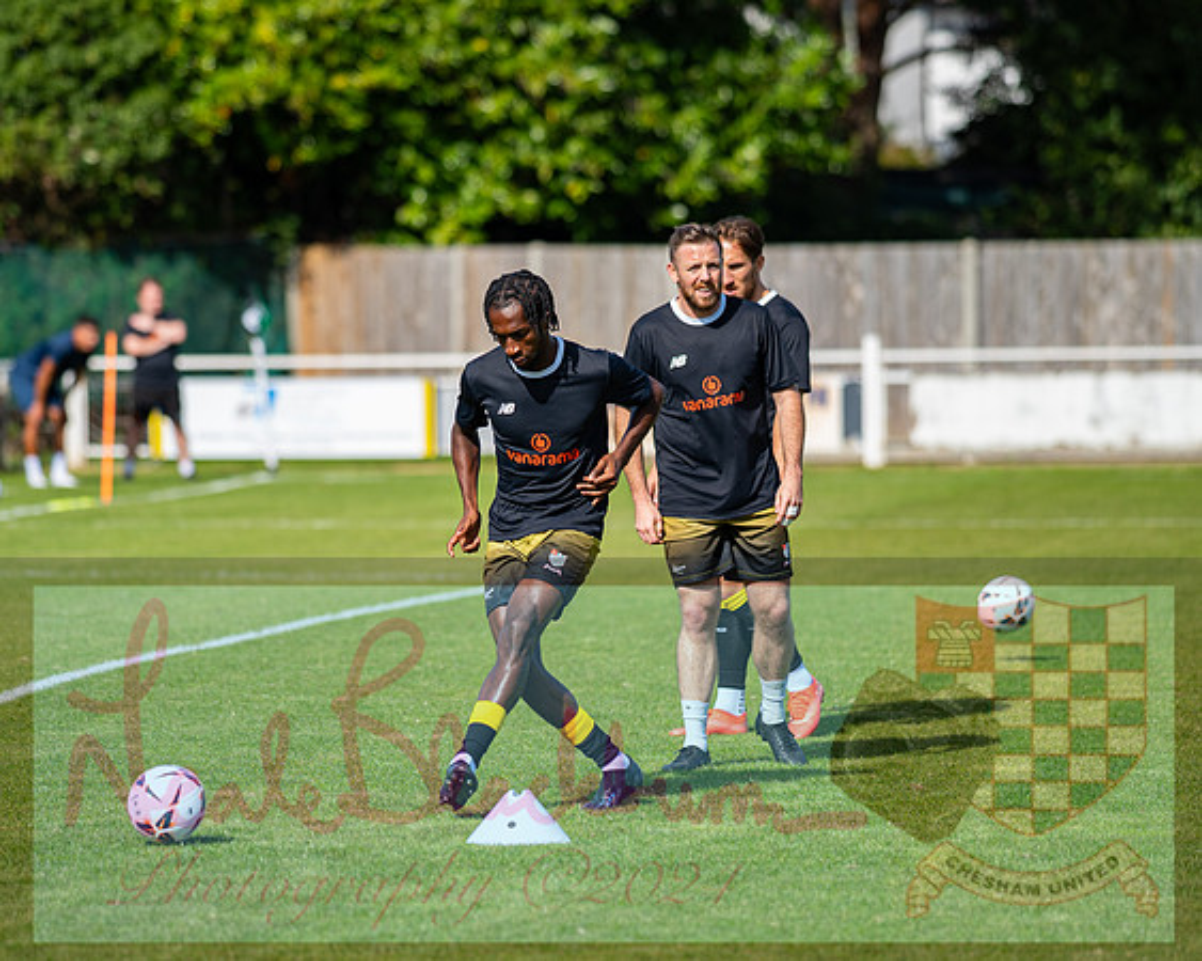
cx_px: 568
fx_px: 8390
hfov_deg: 8.2
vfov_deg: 6.6
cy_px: 487
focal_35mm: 236
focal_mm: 135
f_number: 1.9
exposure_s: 1/2500
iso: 50
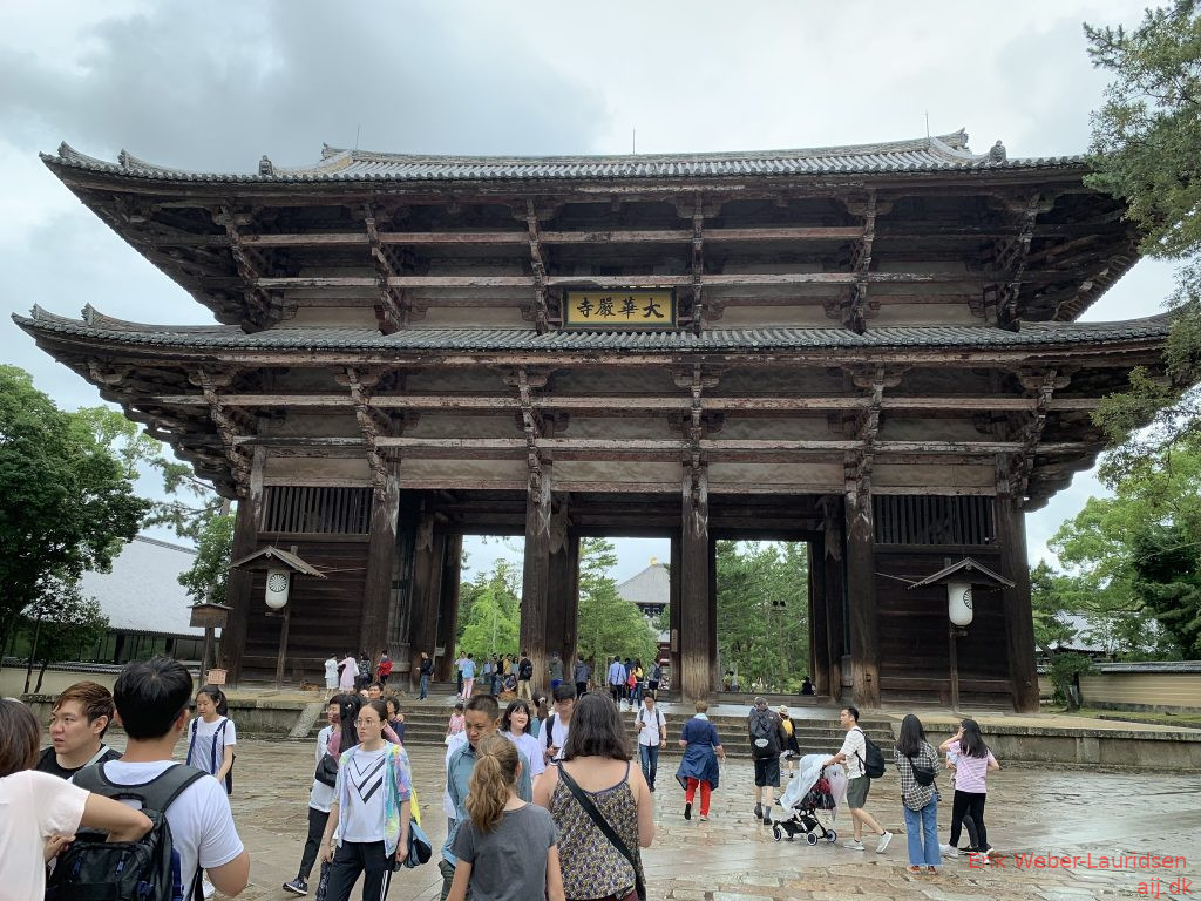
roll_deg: -2.5
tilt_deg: +13.1
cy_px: 450
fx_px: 902
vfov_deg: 53.1
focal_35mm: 26
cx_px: 600
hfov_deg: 67.3
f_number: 1.8
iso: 25
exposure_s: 1/664
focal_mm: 4.25
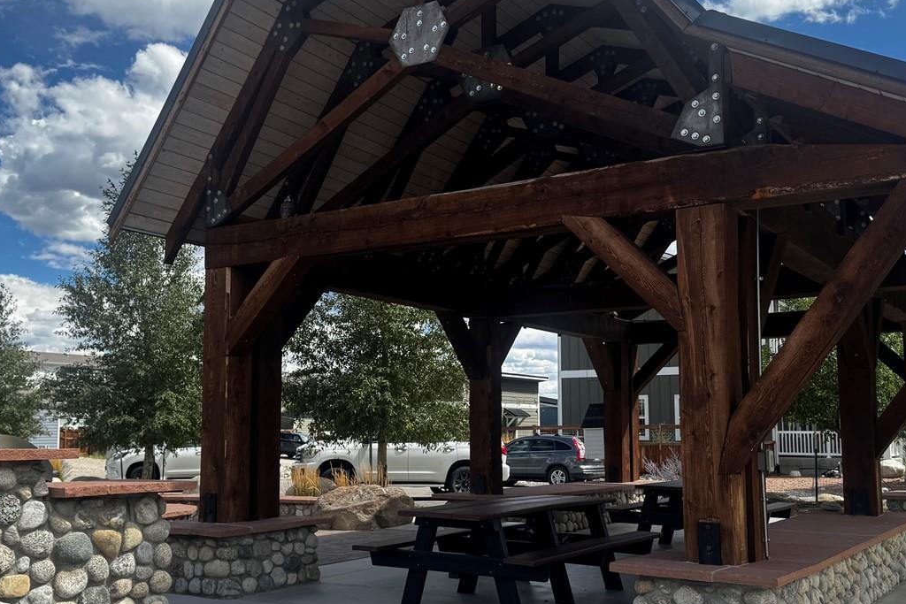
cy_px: 338
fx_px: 982
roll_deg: -1.1
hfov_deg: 49.4
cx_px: 388
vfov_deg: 34.2
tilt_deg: +4.5
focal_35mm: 39
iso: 80
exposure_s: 1/2959
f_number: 1.78
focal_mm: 6.76
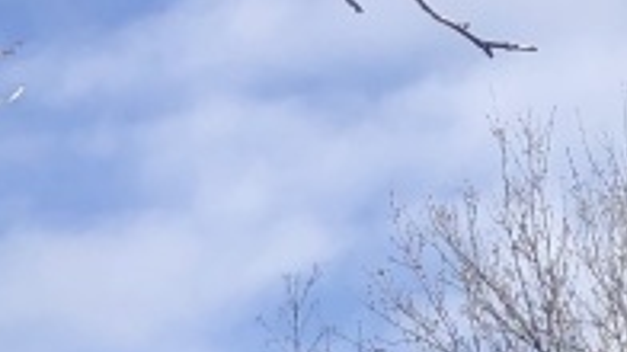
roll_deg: +1.0
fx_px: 3107
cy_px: 1312
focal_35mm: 187
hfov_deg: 11.1
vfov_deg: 5.7
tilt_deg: +4.4
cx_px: 921
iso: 20
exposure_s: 1/2024
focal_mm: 3.99
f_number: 1.8
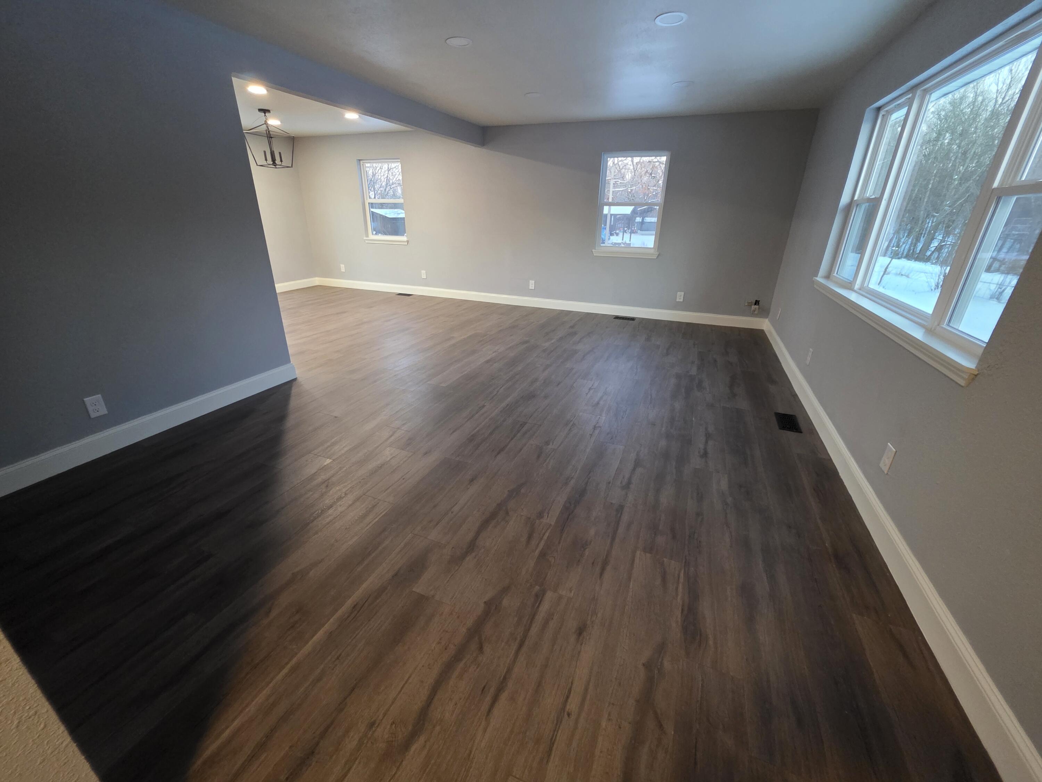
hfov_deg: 106.2
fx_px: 391
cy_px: 391
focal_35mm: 13
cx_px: 521
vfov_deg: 89.9
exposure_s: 1/60
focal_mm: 2.2
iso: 640
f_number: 1.9
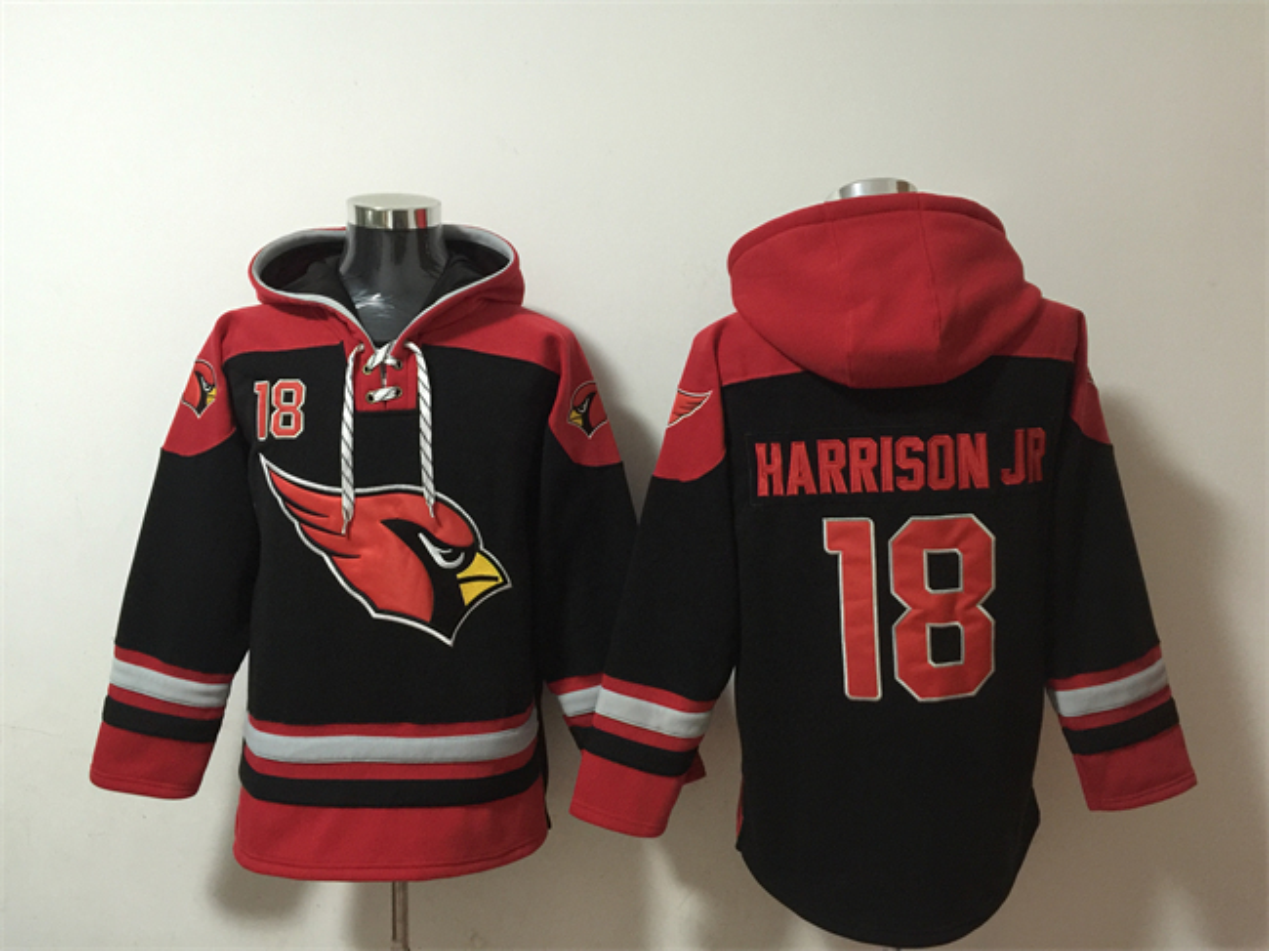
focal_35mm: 29
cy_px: 476
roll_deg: -1.3
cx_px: 634
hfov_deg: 61.7
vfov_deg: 48.2
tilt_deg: -2.5
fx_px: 1063
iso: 160
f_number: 2.2
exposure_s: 1/8
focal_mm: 4.15
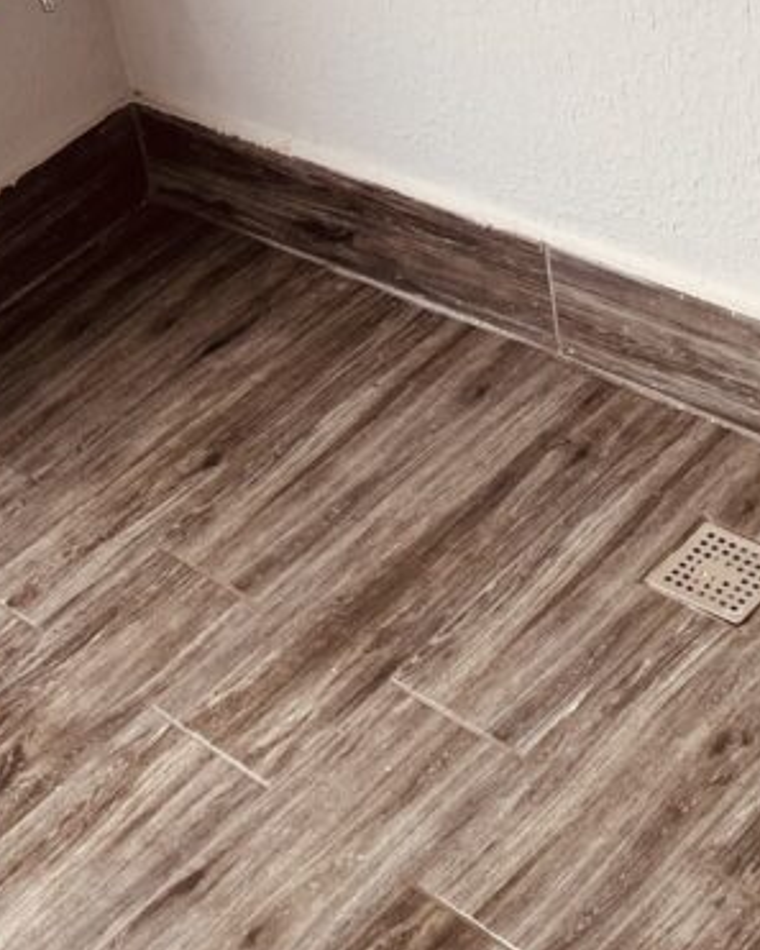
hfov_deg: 20.8
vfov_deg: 26.8
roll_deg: +18.7
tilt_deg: -31.3
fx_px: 1967
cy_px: 238
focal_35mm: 70
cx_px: -77
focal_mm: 4.25
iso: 32
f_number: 1.8
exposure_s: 1/270
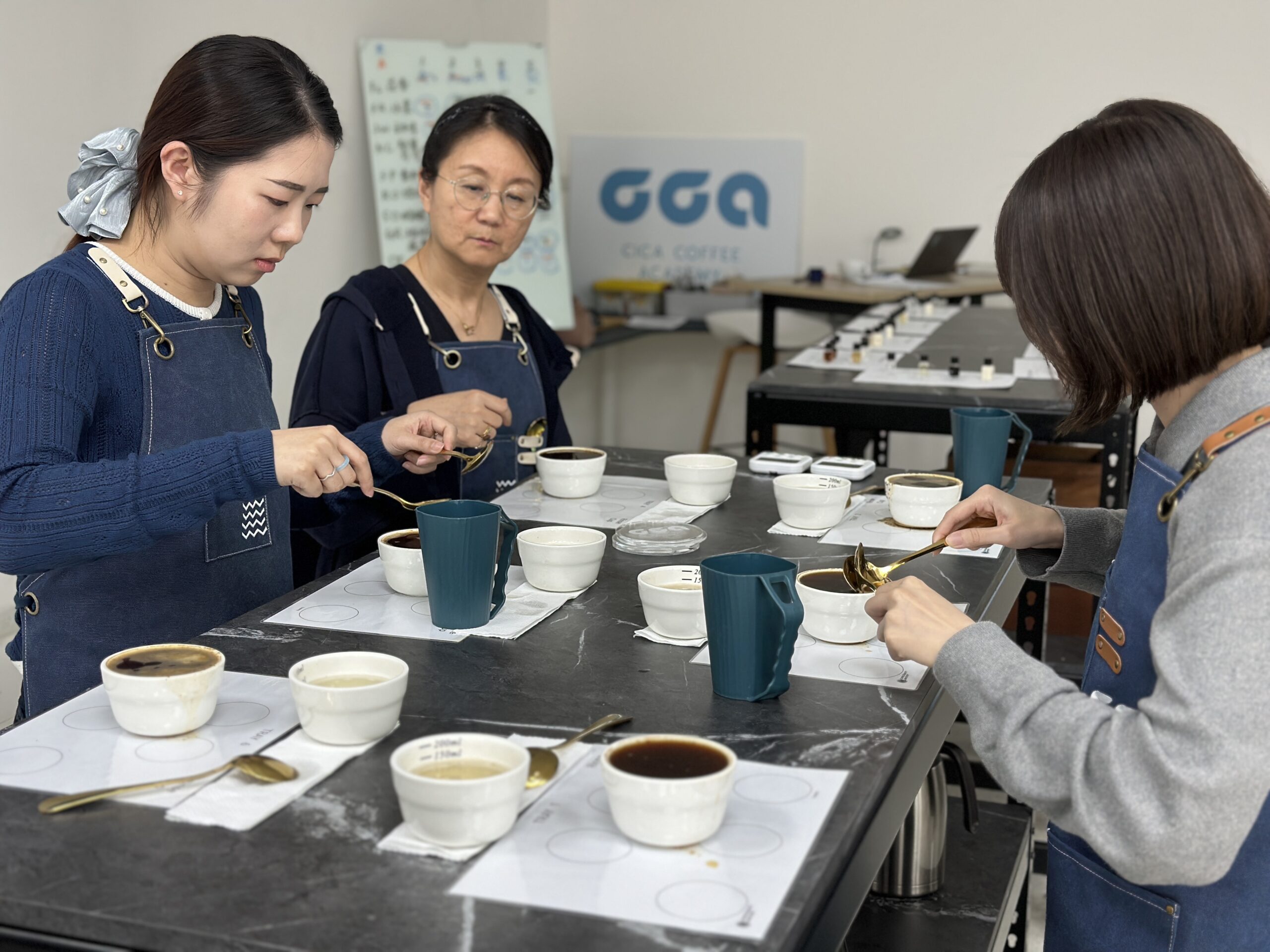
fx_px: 1761
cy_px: 476
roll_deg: +0.0
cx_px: 635
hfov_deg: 39.7
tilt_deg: -11.6
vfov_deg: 30.3
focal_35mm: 48
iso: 160
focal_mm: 6.86
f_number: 1.78
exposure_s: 1/120
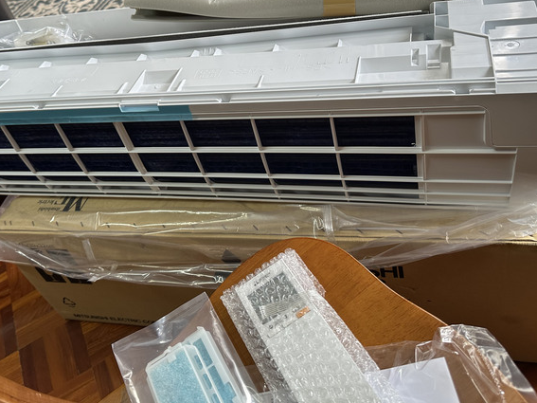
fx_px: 512
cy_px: 134
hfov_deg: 55.2
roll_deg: +18.0
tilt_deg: -37.3
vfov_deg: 42.4
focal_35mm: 33
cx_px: 238
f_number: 1.78
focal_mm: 6.86
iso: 125
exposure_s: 1/120
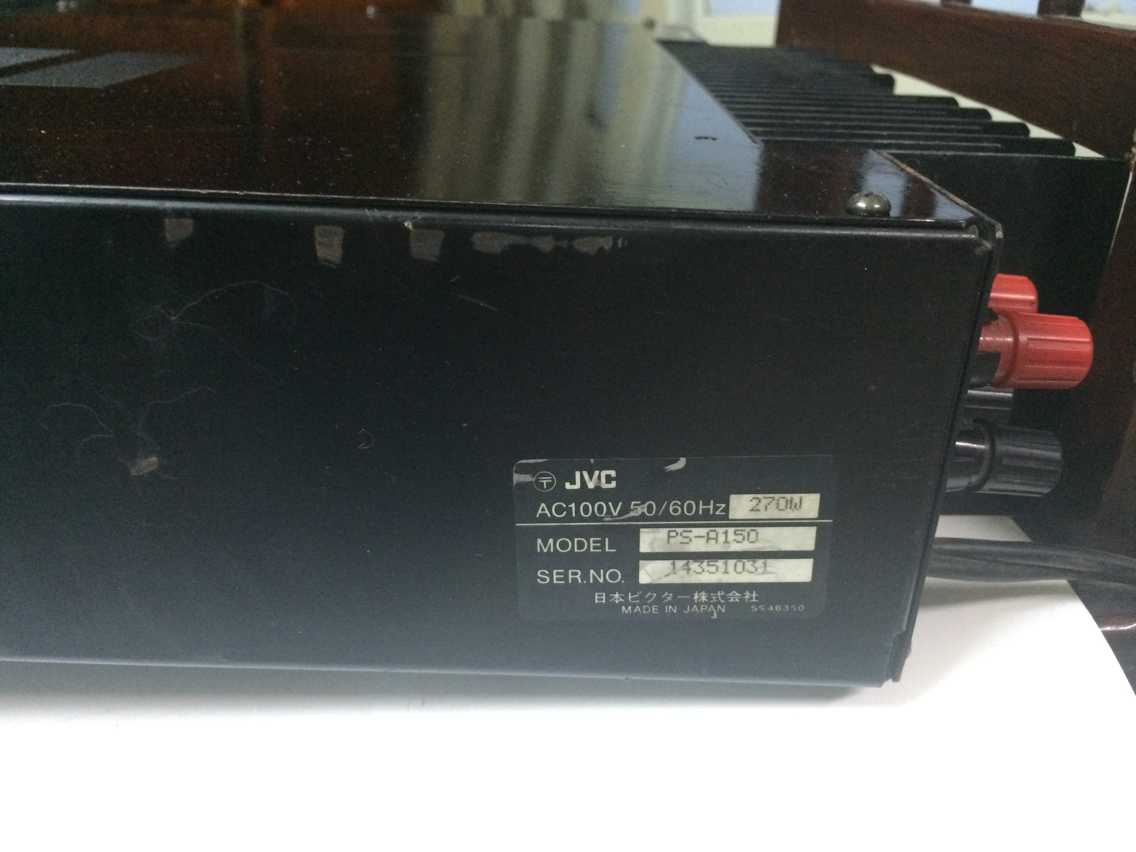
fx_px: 952
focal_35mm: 29
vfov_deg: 48.2
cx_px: 568
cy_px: 426
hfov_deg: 61.7
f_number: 2.2
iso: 320
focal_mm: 4.15
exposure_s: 1/17
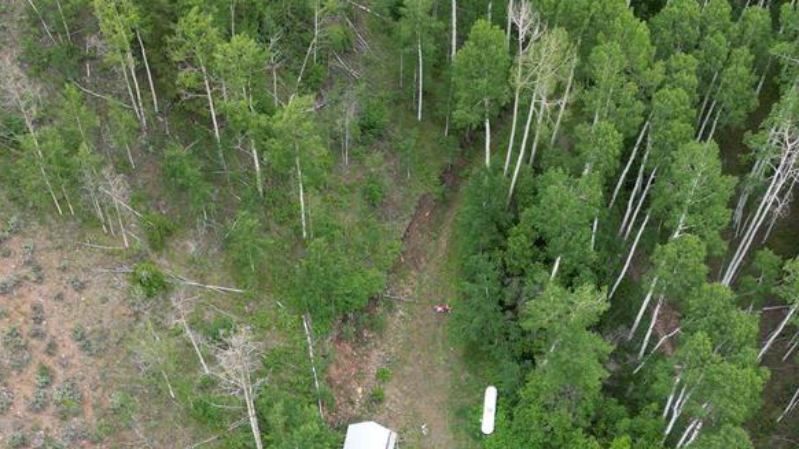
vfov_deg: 24.2
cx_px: 383
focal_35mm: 46
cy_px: 494
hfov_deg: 44.6
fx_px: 974
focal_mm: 6.72
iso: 110
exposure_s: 1/320
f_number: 1.7
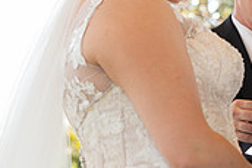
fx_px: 1324
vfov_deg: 7.3
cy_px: 42
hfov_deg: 10.5
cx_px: 360
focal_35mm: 189
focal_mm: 56
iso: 100
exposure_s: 1/100
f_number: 3.2
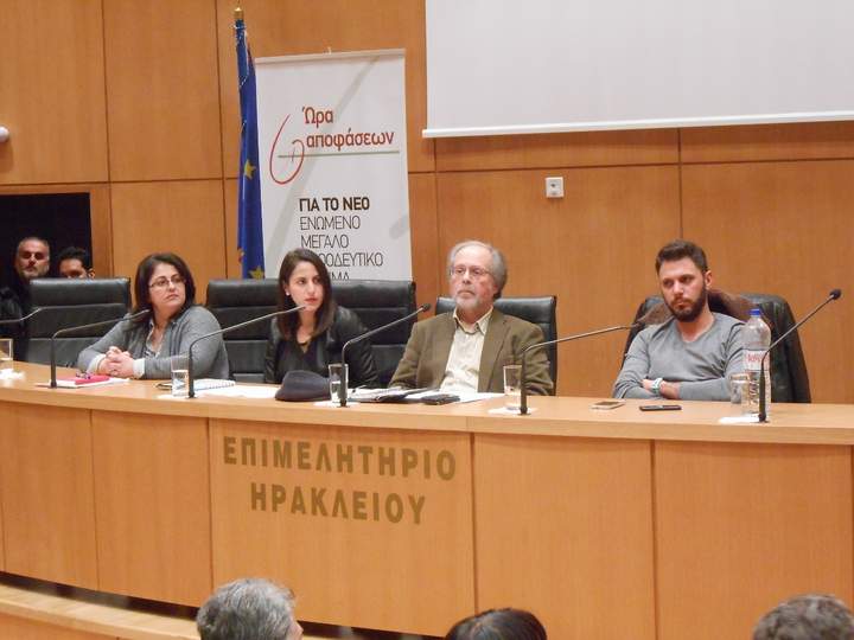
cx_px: 427
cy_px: 320
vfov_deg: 15.9
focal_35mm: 93
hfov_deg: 21.1
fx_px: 2294
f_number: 4.6
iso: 800
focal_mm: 16.5
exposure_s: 1/10
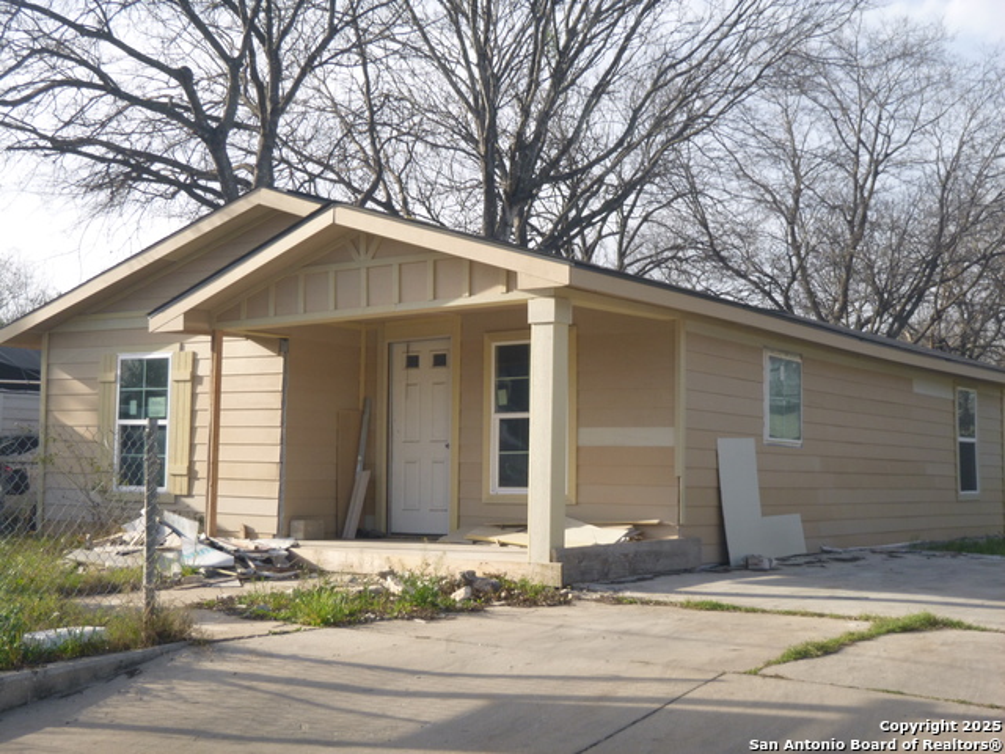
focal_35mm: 47
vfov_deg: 30.9
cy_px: 377
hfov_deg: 40.4
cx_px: 502
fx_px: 1365
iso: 100
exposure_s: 1/200
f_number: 4.8
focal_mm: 8.4
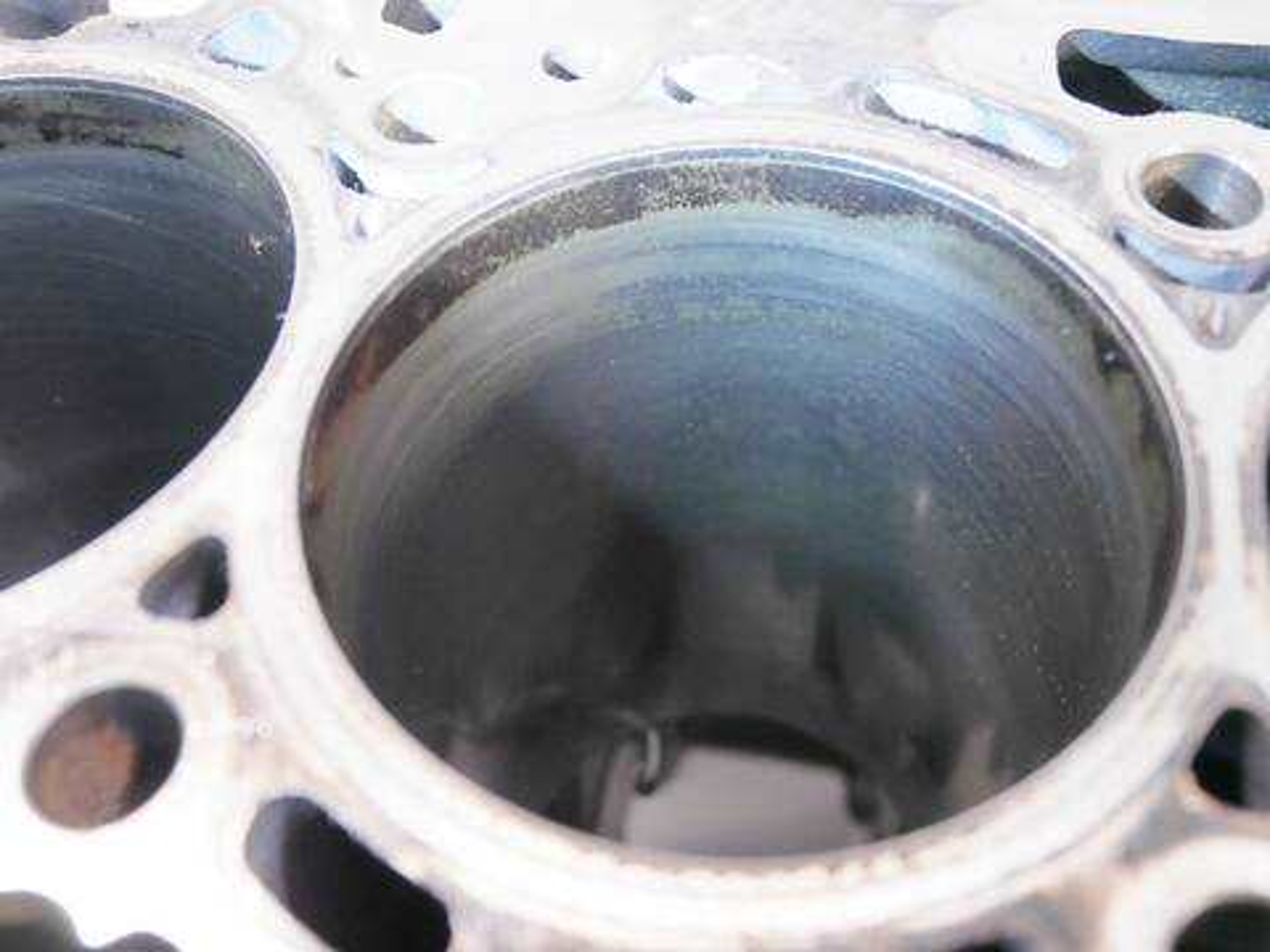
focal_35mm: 32
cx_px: 635
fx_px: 1174
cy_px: 476
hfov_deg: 56.8
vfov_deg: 44.2
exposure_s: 1/60
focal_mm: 16
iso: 1600
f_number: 4
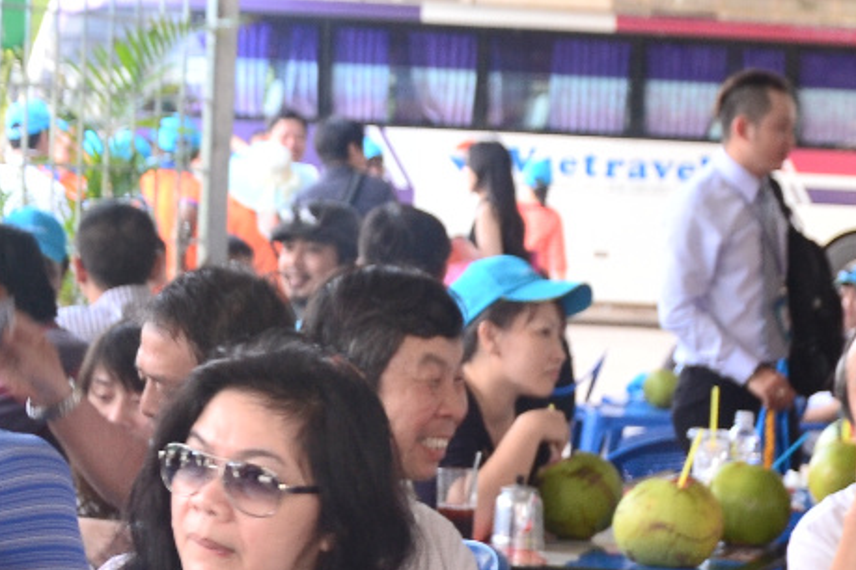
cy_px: 725
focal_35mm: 131
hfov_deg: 15.6
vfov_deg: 10.3
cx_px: 576
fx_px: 3109
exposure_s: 1/80
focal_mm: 25
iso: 200
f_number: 4
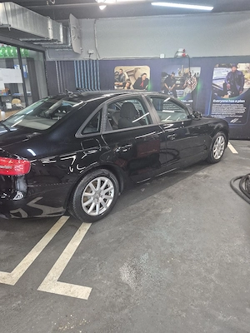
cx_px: 125
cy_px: 166
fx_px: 221
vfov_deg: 73.9
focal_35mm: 23
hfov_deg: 58.9
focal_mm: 5.4
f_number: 1.8
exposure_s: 1/100
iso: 400
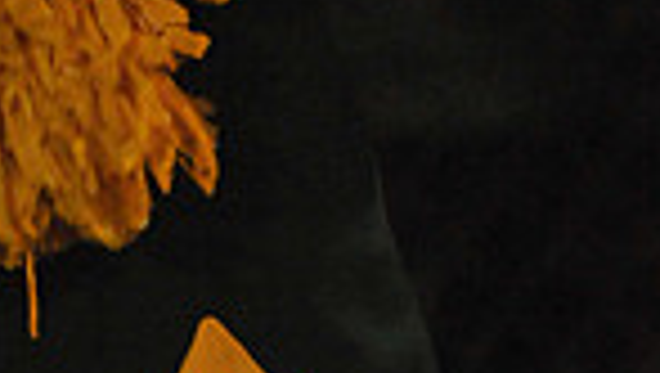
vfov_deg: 2.2
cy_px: -665
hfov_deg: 3.9
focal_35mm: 558
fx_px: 9774
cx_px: 0
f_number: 5
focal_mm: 135
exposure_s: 1/250
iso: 6400
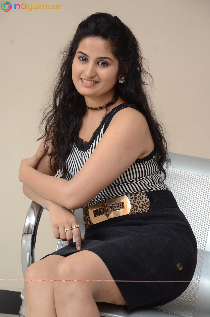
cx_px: 105
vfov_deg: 17.1
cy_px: 158
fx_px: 1055
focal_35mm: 120
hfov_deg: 11.4
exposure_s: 1/125
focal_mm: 80
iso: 2000
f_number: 5.6
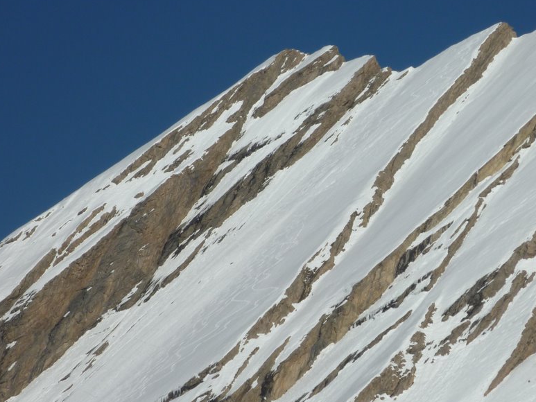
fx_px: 3221
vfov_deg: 7.1
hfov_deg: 9.5
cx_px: 314
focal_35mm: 208
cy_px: 256
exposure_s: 1/1000
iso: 80
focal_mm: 22.8
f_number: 5.9
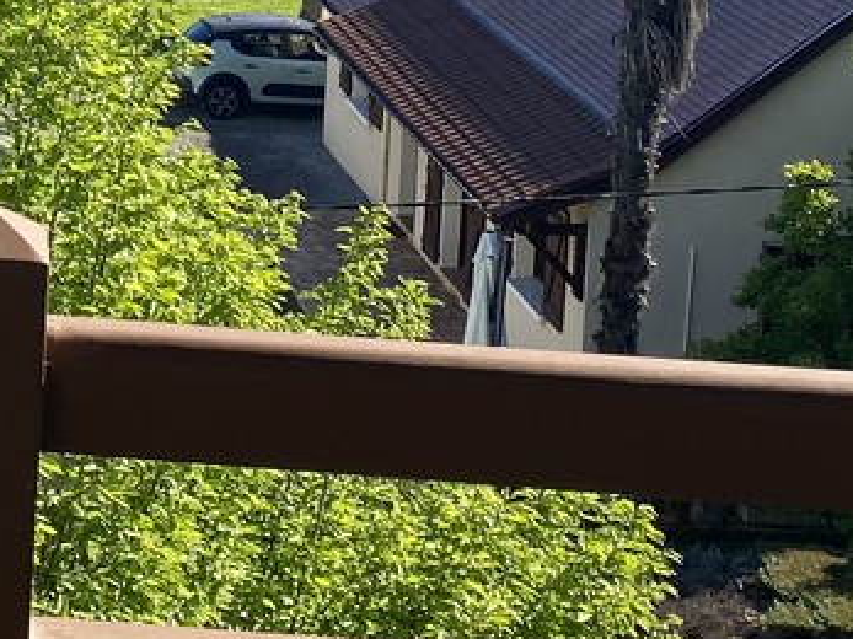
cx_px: -143
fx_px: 2660
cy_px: -307
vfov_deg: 13.0
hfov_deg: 17.4
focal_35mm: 108
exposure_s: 1/2028
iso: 32
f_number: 1.8
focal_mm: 4.25
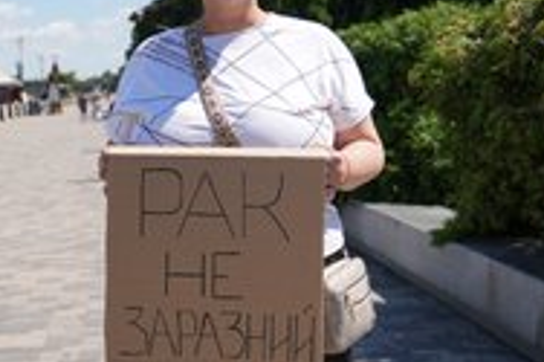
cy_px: 201
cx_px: 136
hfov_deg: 30.9
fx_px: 966
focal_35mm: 64
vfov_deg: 21.2
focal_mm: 30
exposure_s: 1/1000
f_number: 4
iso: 100
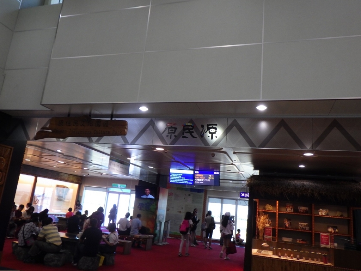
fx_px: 292
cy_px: 136
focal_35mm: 28
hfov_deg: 63.4
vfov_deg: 49.7
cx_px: 180
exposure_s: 1/45
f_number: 3.5
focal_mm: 5
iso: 320
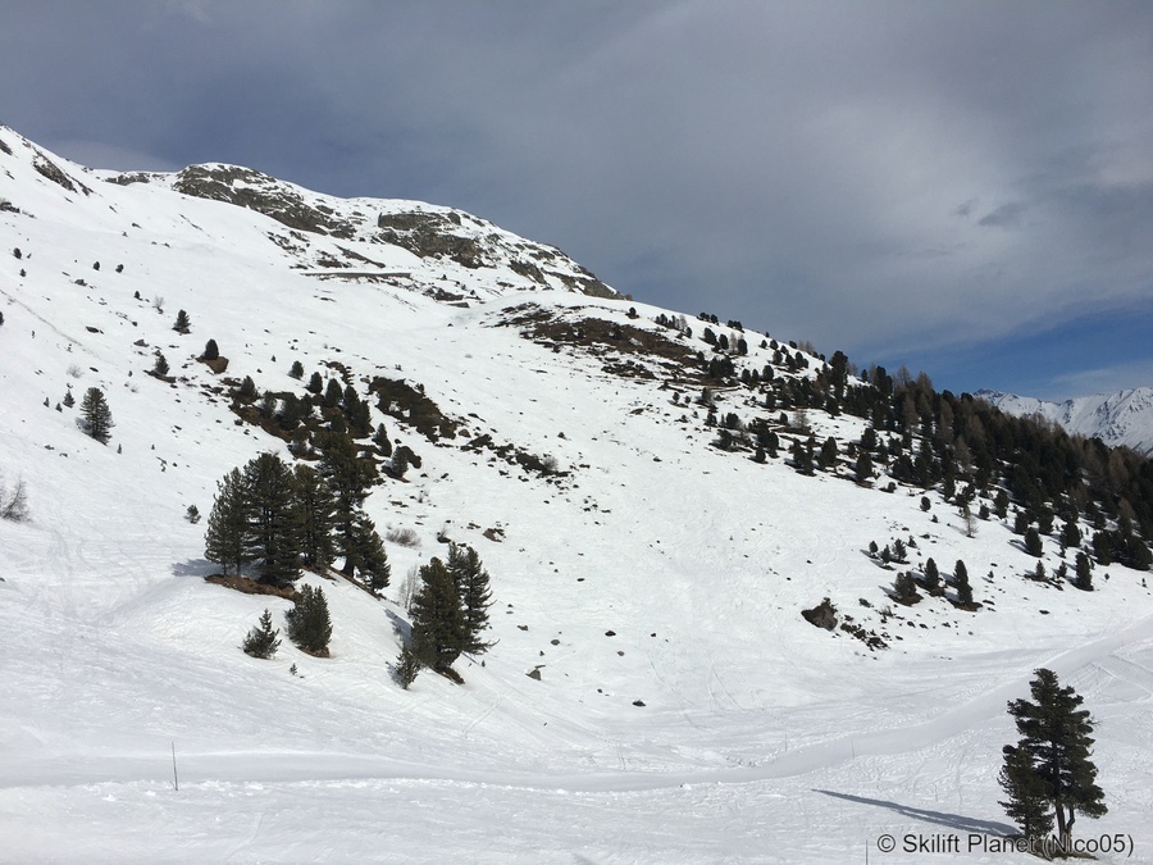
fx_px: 966
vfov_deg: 48.2
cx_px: 576
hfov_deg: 61.7
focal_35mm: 29
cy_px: 432
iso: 25
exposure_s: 1/7692
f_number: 2.2
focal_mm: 4.15
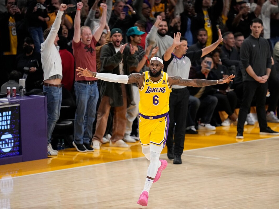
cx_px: 147
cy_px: 104
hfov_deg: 4.6
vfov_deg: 3.4
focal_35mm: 434
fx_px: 3499
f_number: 2.8
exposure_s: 1/2000
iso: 4000
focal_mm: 400
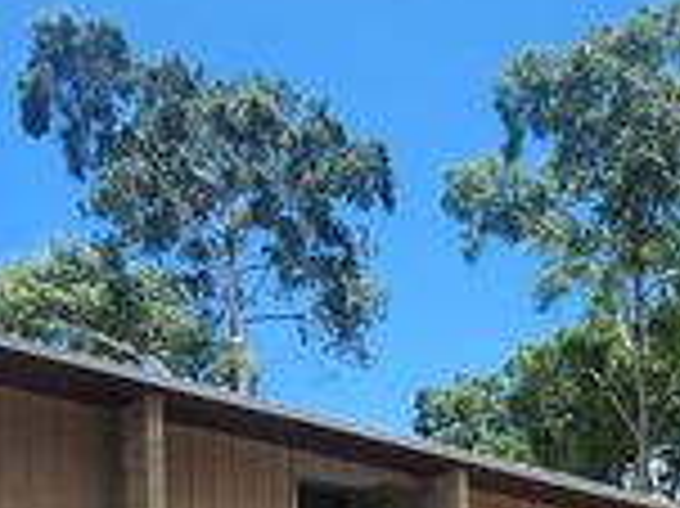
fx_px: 844
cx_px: 473
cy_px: 668
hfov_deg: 43.0
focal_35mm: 43
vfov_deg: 27.7
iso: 50
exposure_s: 1/932
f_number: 2.2
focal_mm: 2.2
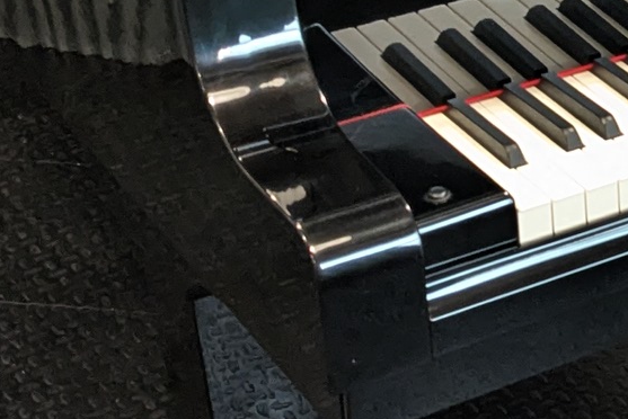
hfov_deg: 14.8
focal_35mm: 129
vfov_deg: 10.5
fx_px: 2251
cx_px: 918
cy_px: -81
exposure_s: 1/30
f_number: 1.73
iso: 278
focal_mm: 4.38
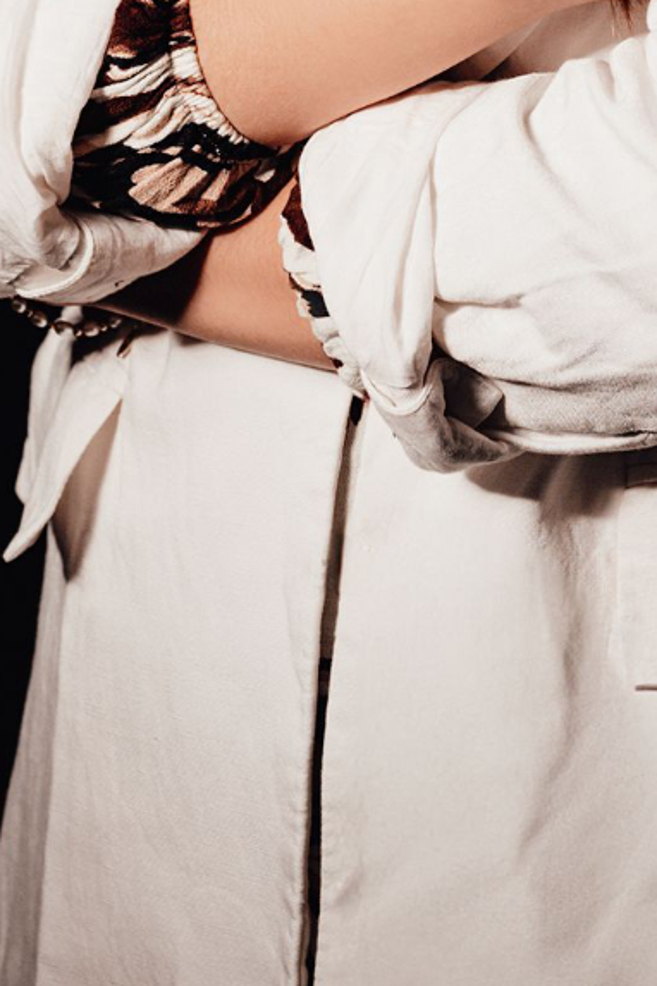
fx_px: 5967
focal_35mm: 218
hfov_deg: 6.3
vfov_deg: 9.4
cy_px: -79
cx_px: 527
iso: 200
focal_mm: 50
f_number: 6.3
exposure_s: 1/160
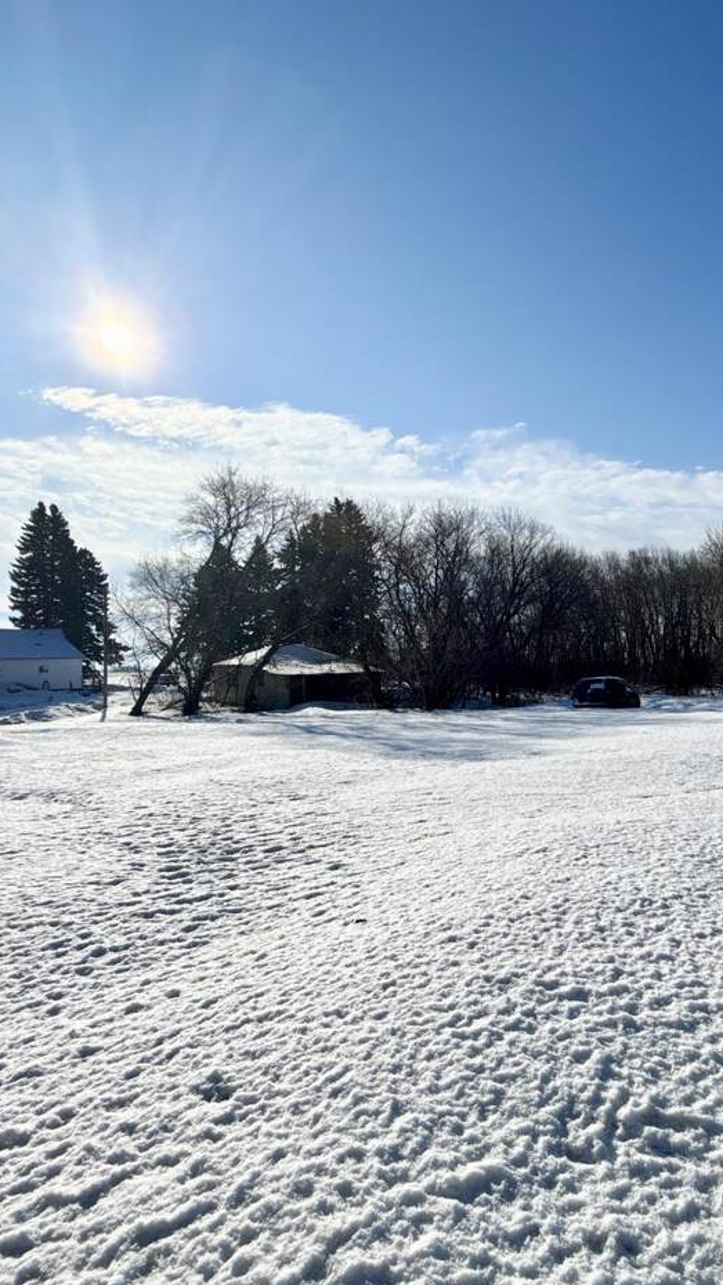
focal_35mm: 21
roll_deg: +0.8
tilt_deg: +1.0
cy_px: 649
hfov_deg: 52.2
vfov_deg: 83.8
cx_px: 502
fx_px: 716
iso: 40
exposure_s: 1/7634
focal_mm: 2.22
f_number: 2.2
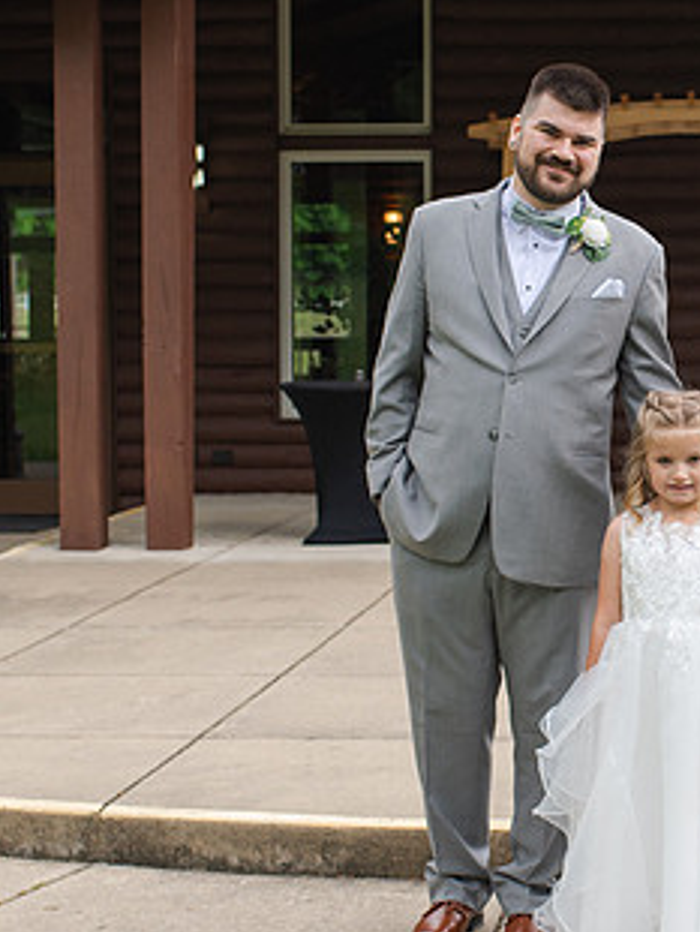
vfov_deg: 21.8
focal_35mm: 90
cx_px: 676
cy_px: 447
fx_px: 2423
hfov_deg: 16.2
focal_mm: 35
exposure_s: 1/640
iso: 280
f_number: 3.5
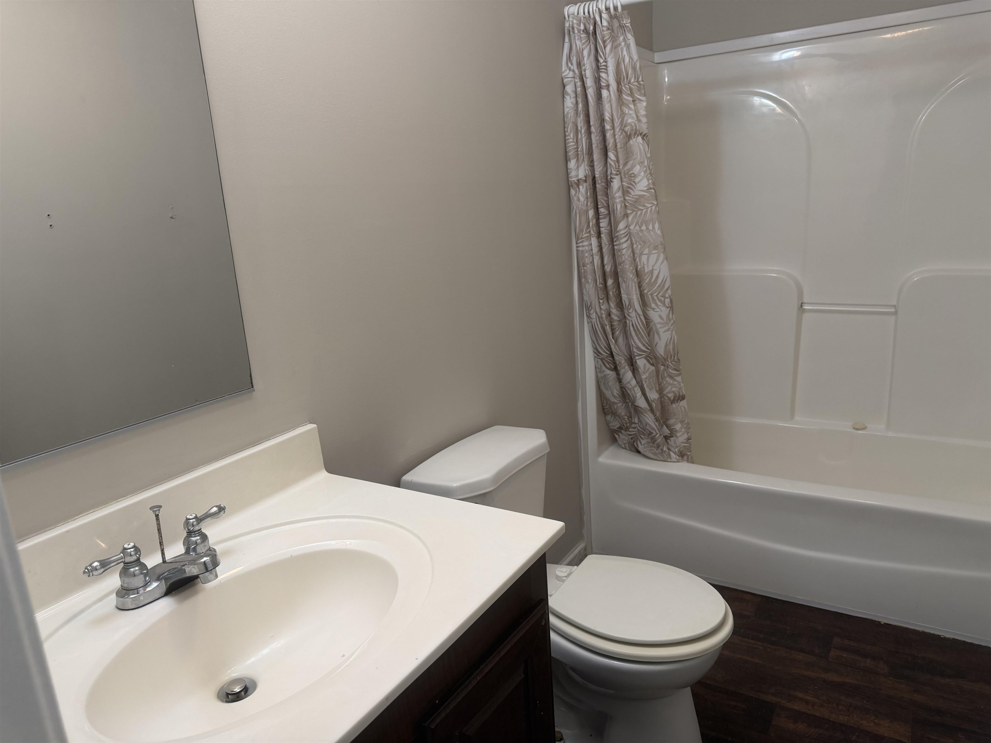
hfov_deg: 71.6
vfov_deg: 56.8
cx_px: 496
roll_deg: +4.9
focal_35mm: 24
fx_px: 687
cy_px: 372
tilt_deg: -15.2
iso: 160
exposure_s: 1/120
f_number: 1.78
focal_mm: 6.76
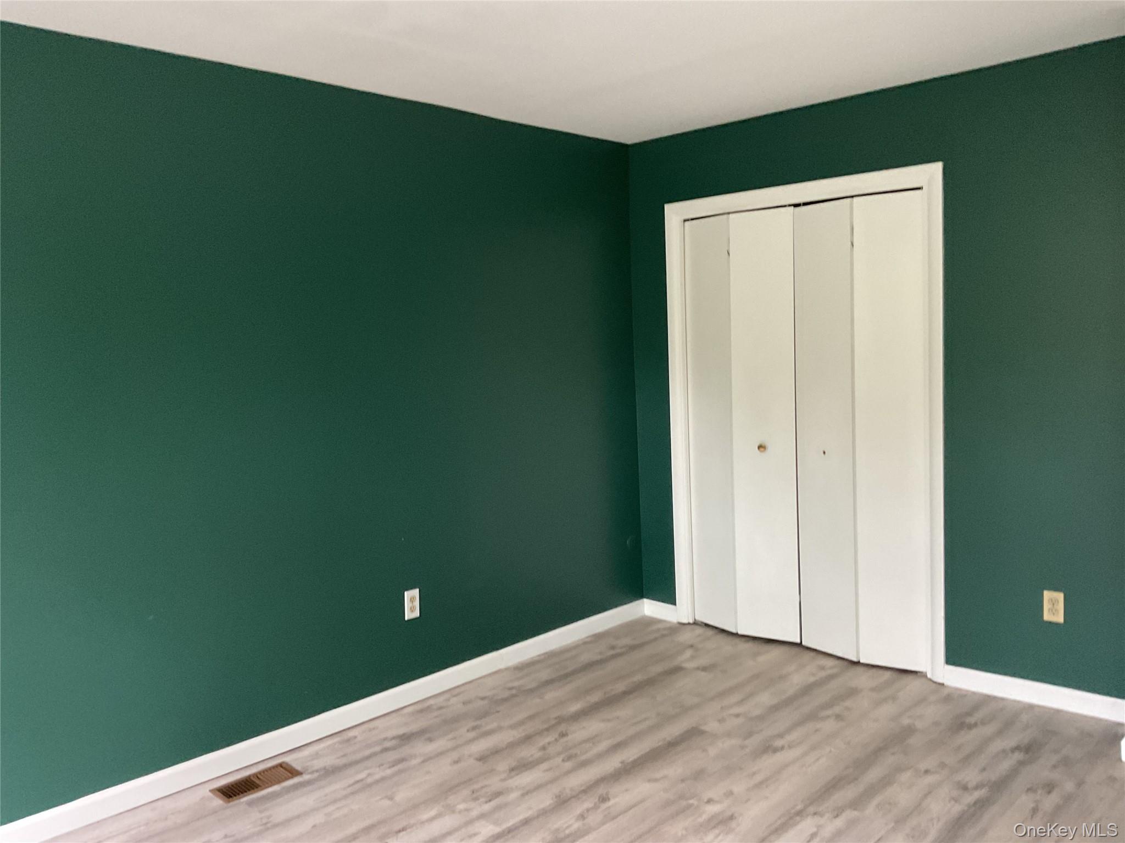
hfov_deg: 61.7
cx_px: 562
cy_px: 422
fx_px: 942
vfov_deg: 48.2
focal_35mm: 29
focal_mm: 3
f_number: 1.8
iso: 250
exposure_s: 1/40
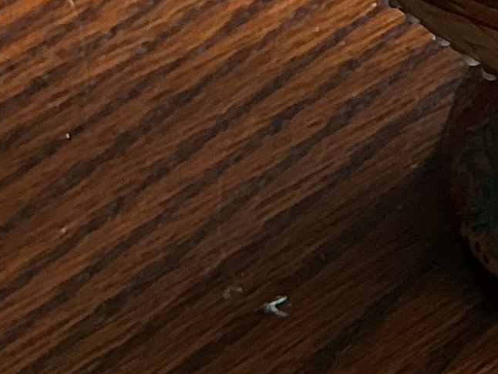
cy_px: -69
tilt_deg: -40.0
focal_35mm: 181
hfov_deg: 9.9
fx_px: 2605
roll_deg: +2.8
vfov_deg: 8.1
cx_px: 1092
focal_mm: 3
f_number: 1.8
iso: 20
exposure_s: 1/100
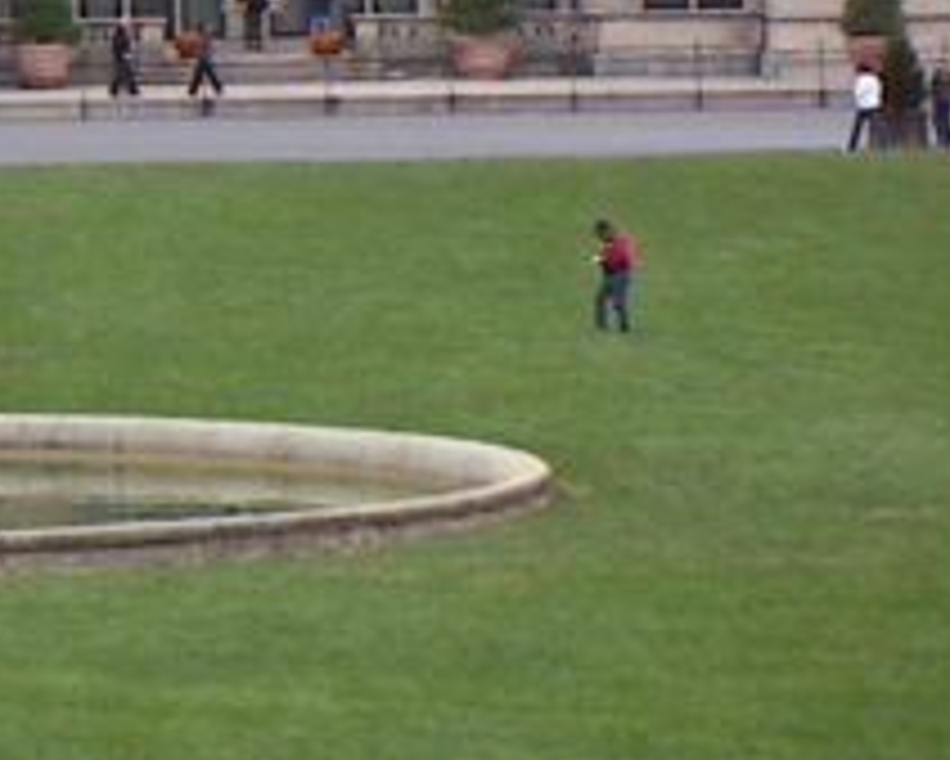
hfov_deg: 4.5
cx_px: -313
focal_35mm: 425
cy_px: -128
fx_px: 11955
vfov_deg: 3.6
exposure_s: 1/320
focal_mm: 14.1
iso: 50
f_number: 3.7
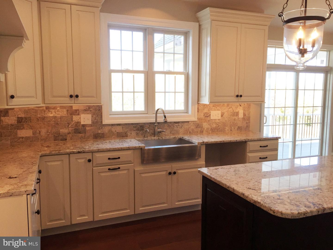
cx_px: 166
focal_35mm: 29
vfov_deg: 48.2
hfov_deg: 61.7
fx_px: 279
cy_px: 125
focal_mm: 4.15
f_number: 2.2
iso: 50
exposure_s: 1/120
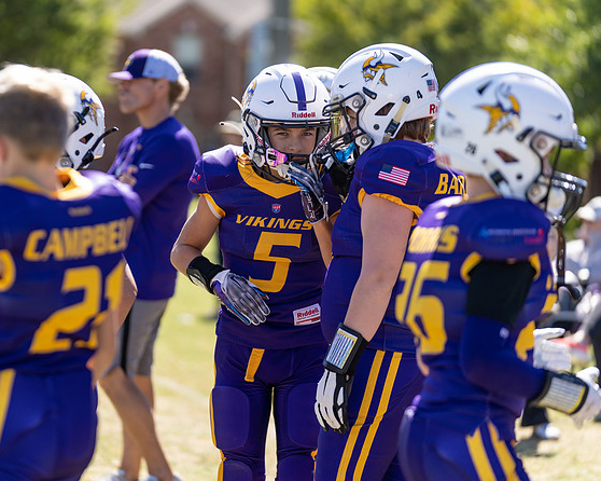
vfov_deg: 8.7
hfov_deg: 10.9
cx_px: 220
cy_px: 229
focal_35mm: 177
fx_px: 3147
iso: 80
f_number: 2.8
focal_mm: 148
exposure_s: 1/800
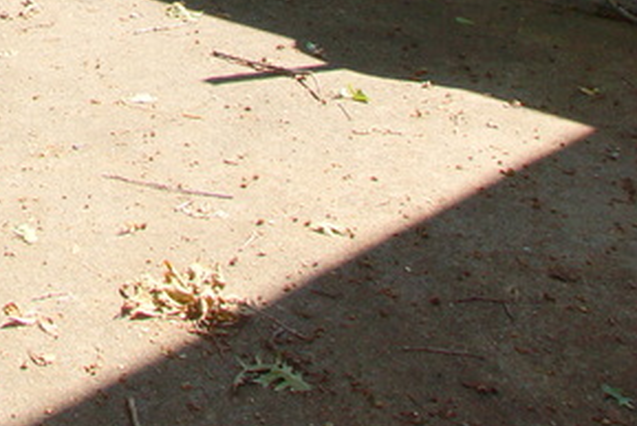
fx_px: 1487
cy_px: -380
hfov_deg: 21.5
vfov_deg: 14.1
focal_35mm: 84
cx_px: -220
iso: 100
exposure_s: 1/100
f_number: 8
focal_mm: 10
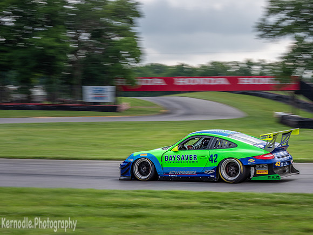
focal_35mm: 108
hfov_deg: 18.2
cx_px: 156
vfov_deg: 13.7
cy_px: 118
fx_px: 977
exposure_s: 1/125
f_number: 9
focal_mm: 54
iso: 200
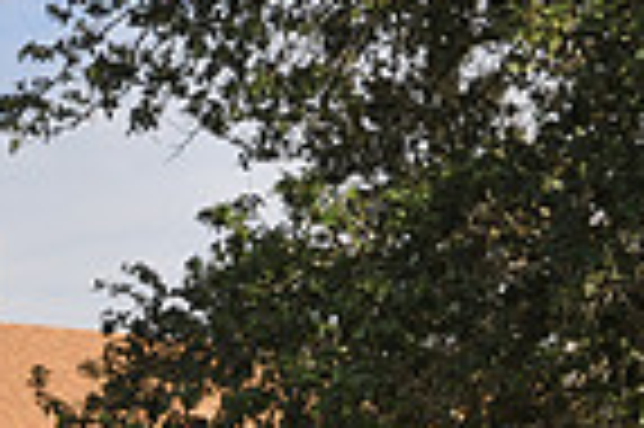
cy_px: 728
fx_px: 2394
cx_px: -230
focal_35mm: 134
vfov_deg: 9.8
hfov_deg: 14.6
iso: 200
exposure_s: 1/250
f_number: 8
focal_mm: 22
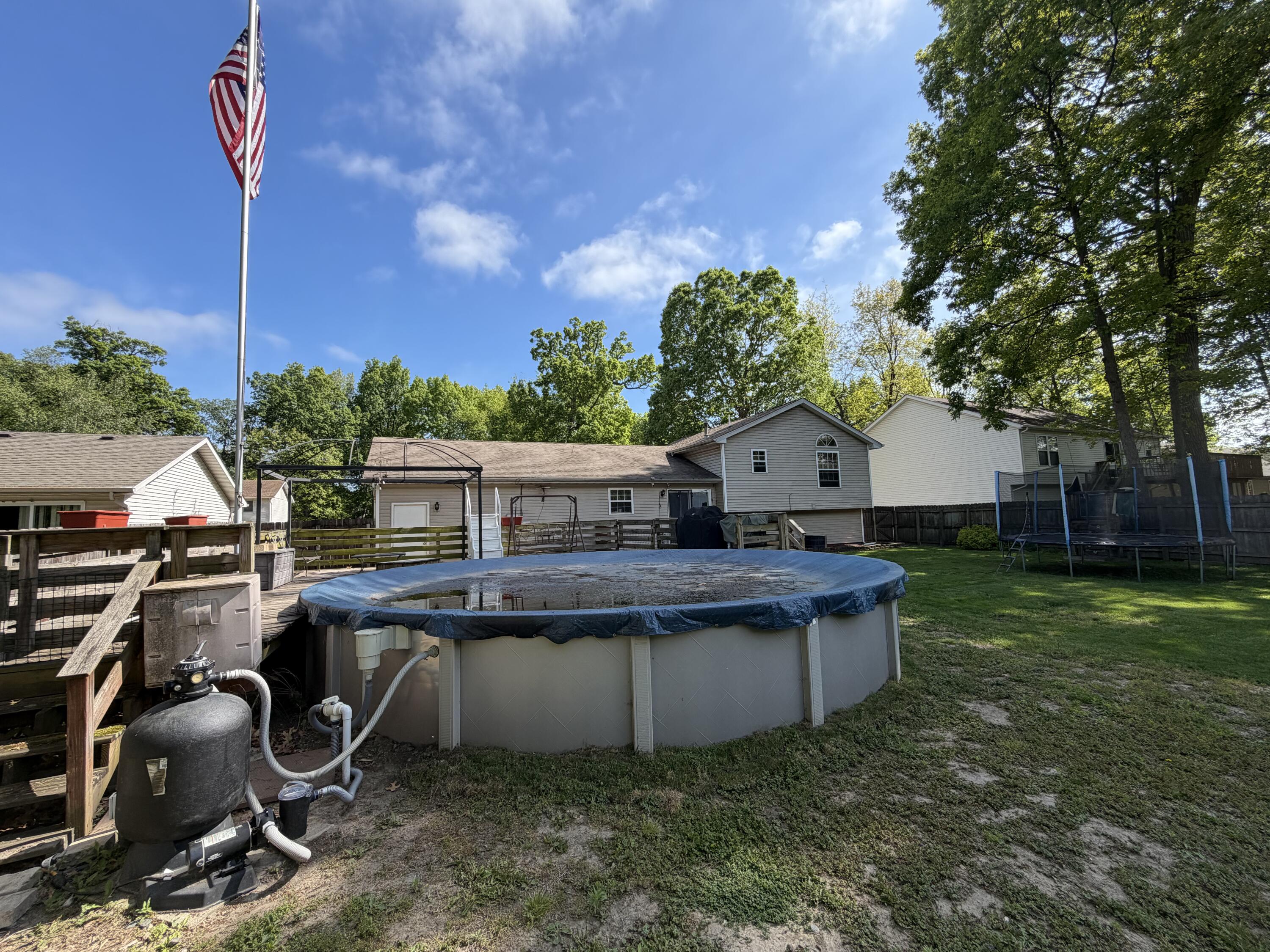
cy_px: 476
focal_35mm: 14
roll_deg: +1.8
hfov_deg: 102.1
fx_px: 514
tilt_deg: +5.0
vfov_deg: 85.7
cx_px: 635
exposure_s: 1/770
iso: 40
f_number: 2.2
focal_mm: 2.22
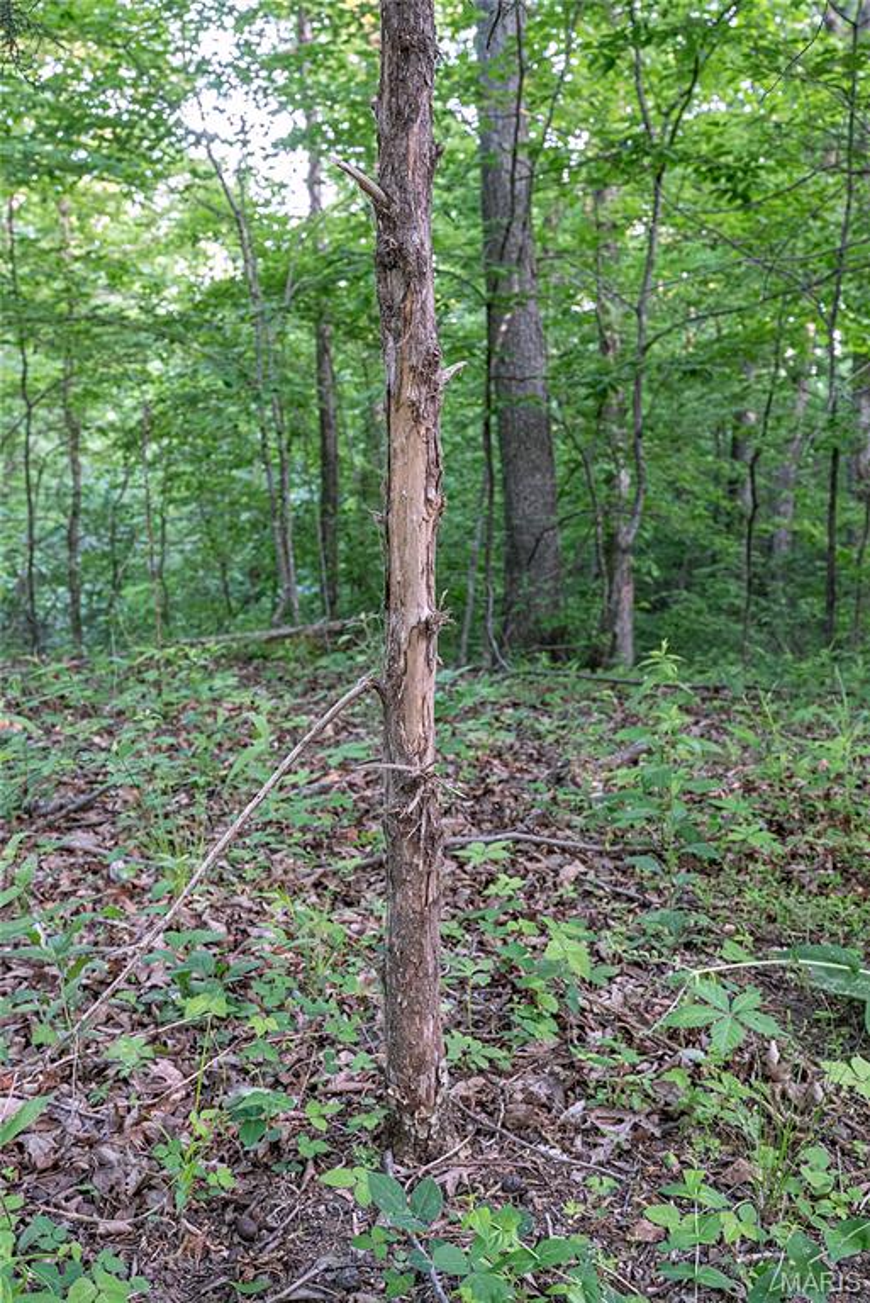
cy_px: 652
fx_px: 1267
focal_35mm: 35
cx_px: 435
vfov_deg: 54.4
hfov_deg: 37.9
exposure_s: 1/60
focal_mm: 35
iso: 3200
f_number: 7.1
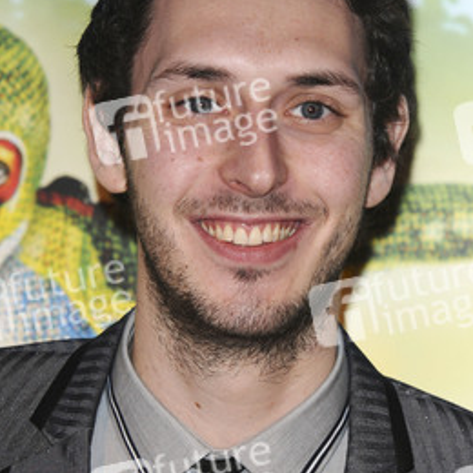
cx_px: 237
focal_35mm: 255
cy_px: 213
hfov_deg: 6.9
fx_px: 3942
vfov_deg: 6.9
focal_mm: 130
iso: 320
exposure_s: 1/250
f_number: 5.6
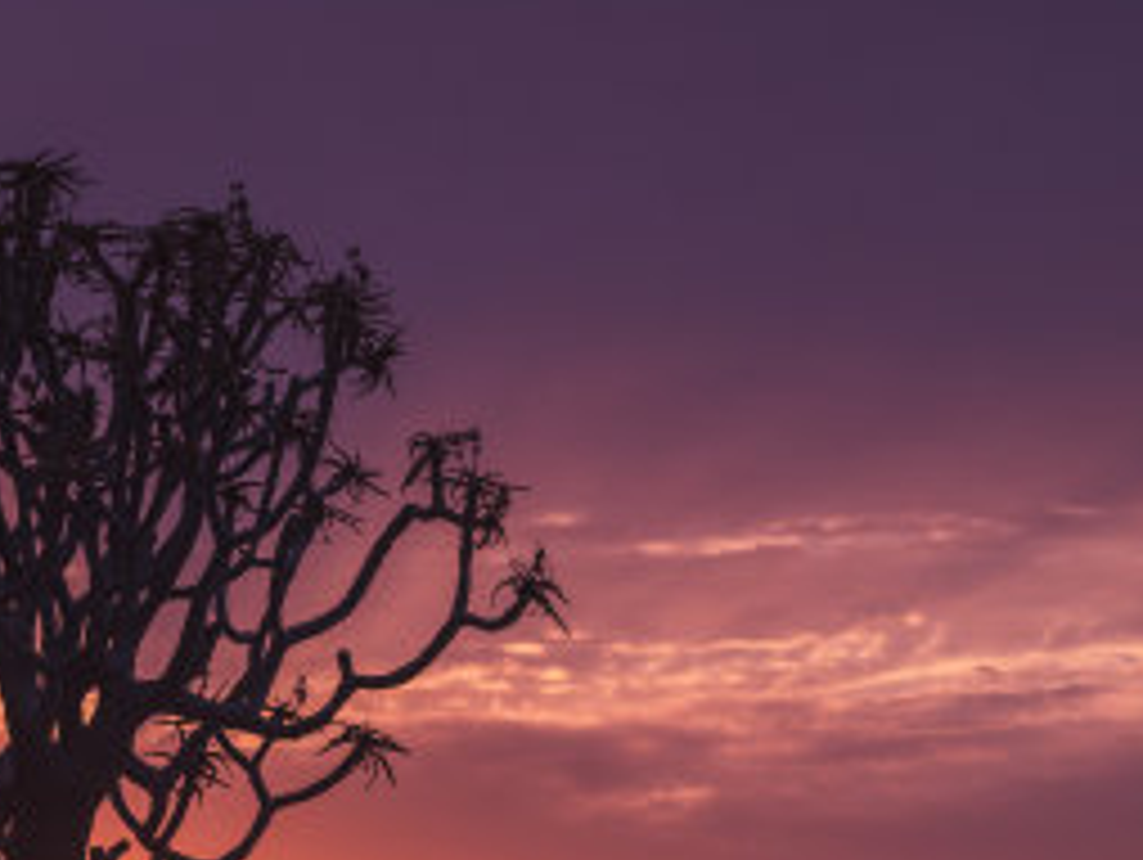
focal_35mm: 220
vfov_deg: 6.8
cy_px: 531
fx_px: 7271
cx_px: -207
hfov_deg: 8.9
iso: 320
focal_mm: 95
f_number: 5.6
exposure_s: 1/1000
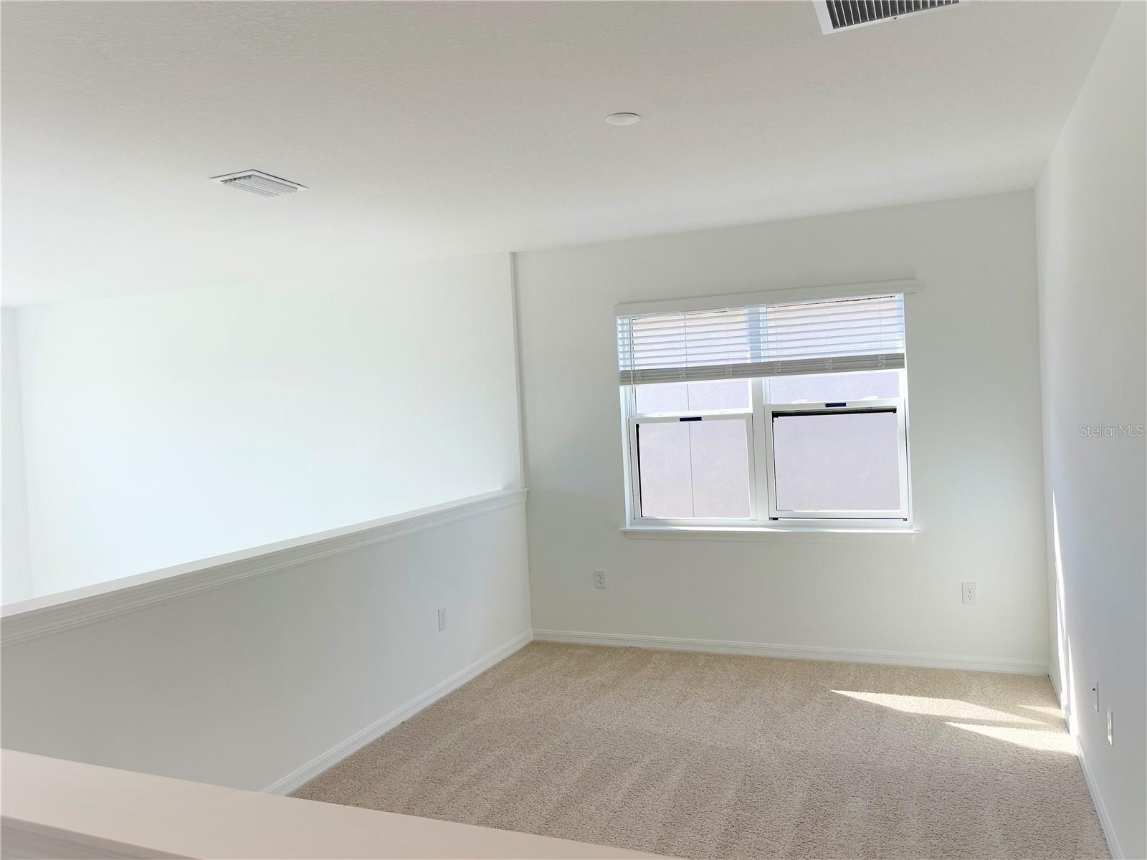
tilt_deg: -1.5
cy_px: 430
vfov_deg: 53.1
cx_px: 574
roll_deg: +2.2
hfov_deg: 67.3
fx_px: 862
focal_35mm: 26
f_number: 1.6
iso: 32
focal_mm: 5.1
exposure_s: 1/618
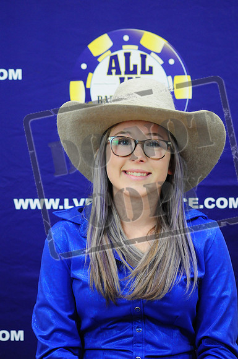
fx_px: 1044
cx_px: 119
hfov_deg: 13.0
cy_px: 180
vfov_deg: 19.5
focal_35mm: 105
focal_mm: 70
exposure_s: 1/125
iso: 1250
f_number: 4
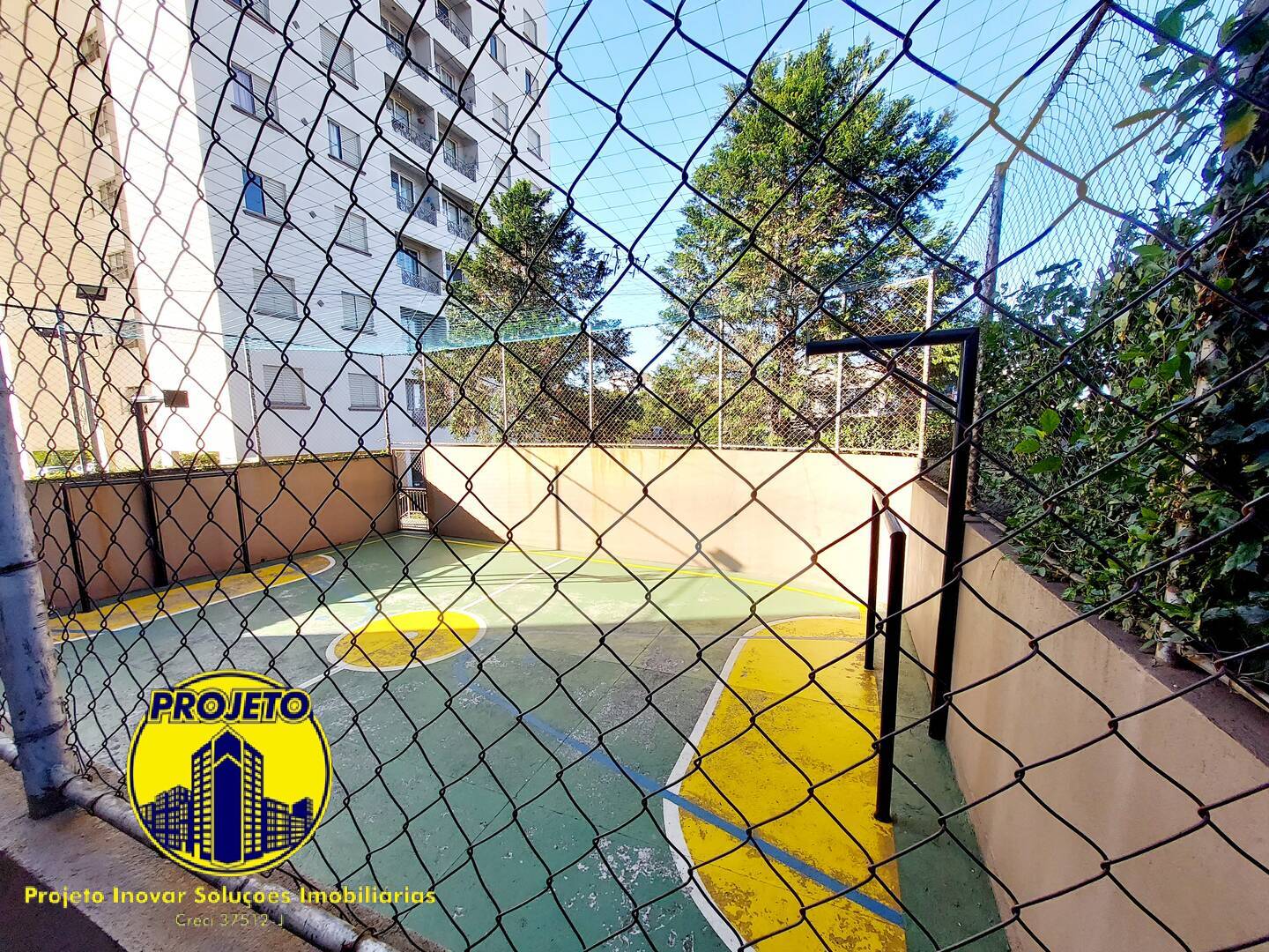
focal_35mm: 13
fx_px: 477
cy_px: 476
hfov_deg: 106.2
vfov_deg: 89.9
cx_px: 634
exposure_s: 1/373
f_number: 2.2
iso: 50
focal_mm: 1.74
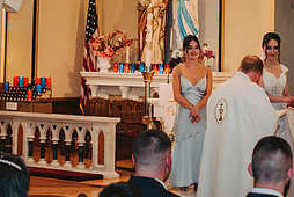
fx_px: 932
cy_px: 4
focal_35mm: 114
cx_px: 227
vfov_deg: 11.9
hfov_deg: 17.8
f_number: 2.8
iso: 800
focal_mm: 50
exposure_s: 1/125
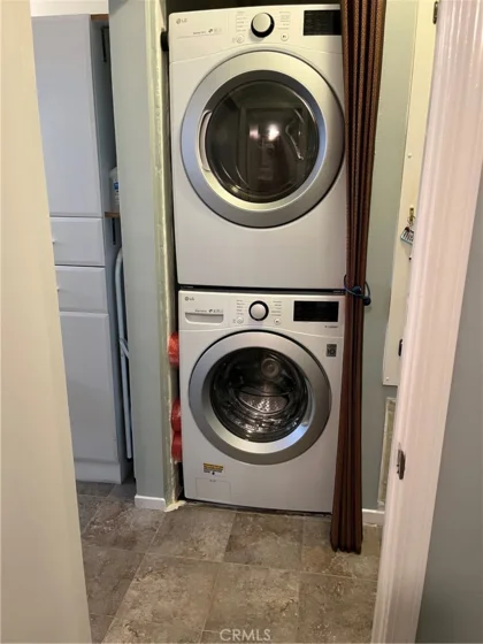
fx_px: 484
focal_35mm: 26
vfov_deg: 67.3
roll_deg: -0.9
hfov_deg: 53.1
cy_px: 322
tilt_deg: -16.0
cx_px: 242
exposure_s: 1/60
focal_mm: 5.1
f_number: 1.6
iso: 400
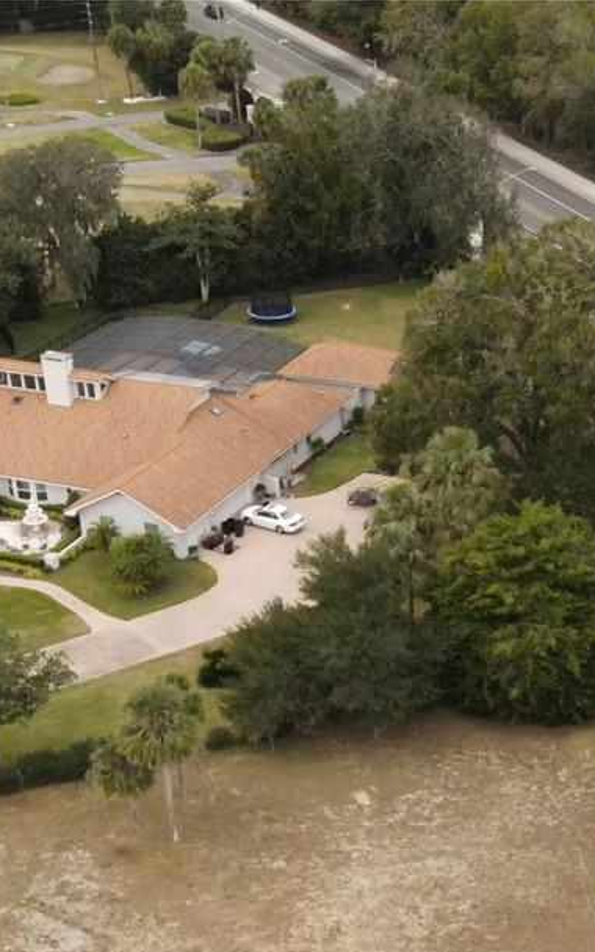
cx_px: 487
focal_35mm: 67
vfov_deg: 28.8
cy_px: 938
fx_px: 1738
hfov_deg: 19.2
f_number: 2.8
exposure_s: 1/320
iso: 400
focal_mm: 4.5
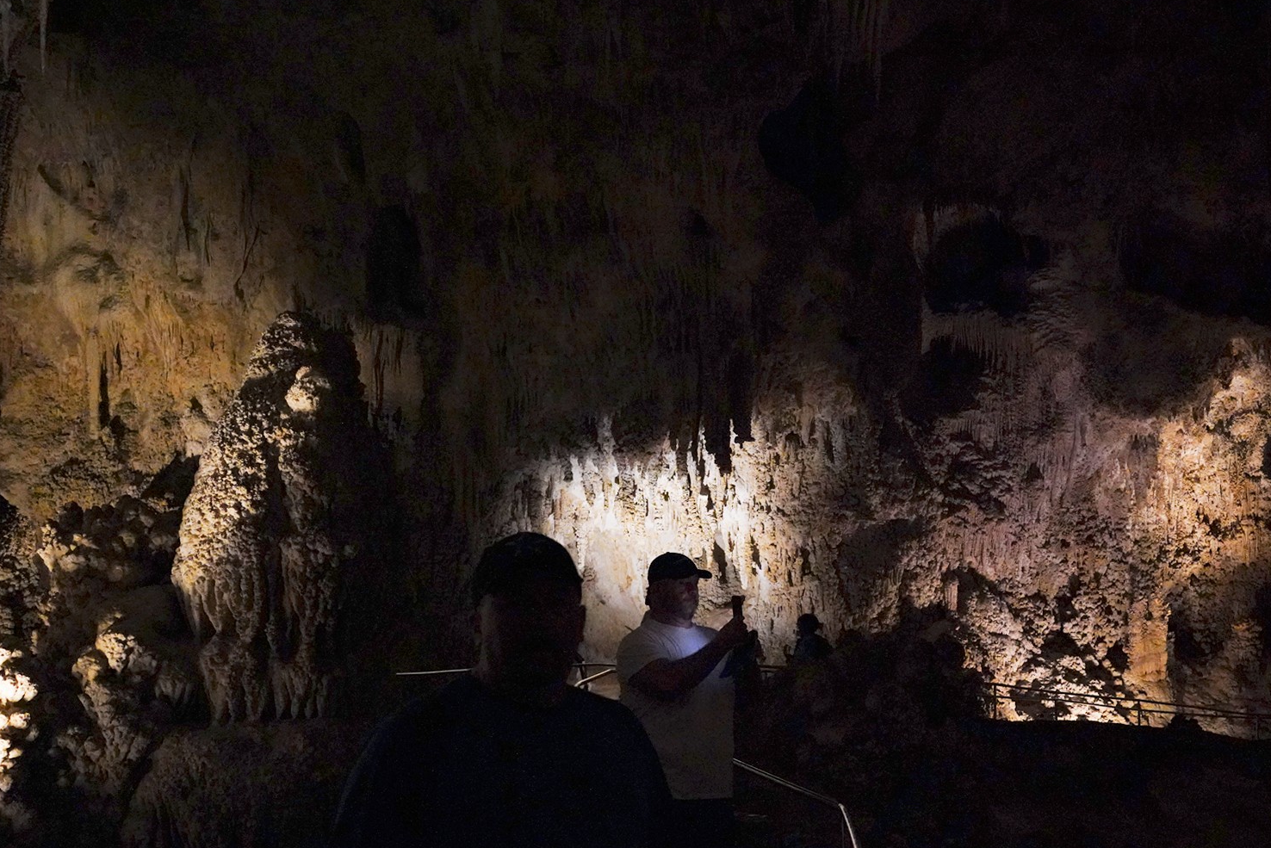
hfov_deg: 45.7
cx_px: 844
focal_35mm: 42
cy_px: 534
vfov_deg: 31.8
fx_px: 1483
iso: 12800
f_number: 4.5
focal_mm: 31
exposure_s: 1/80
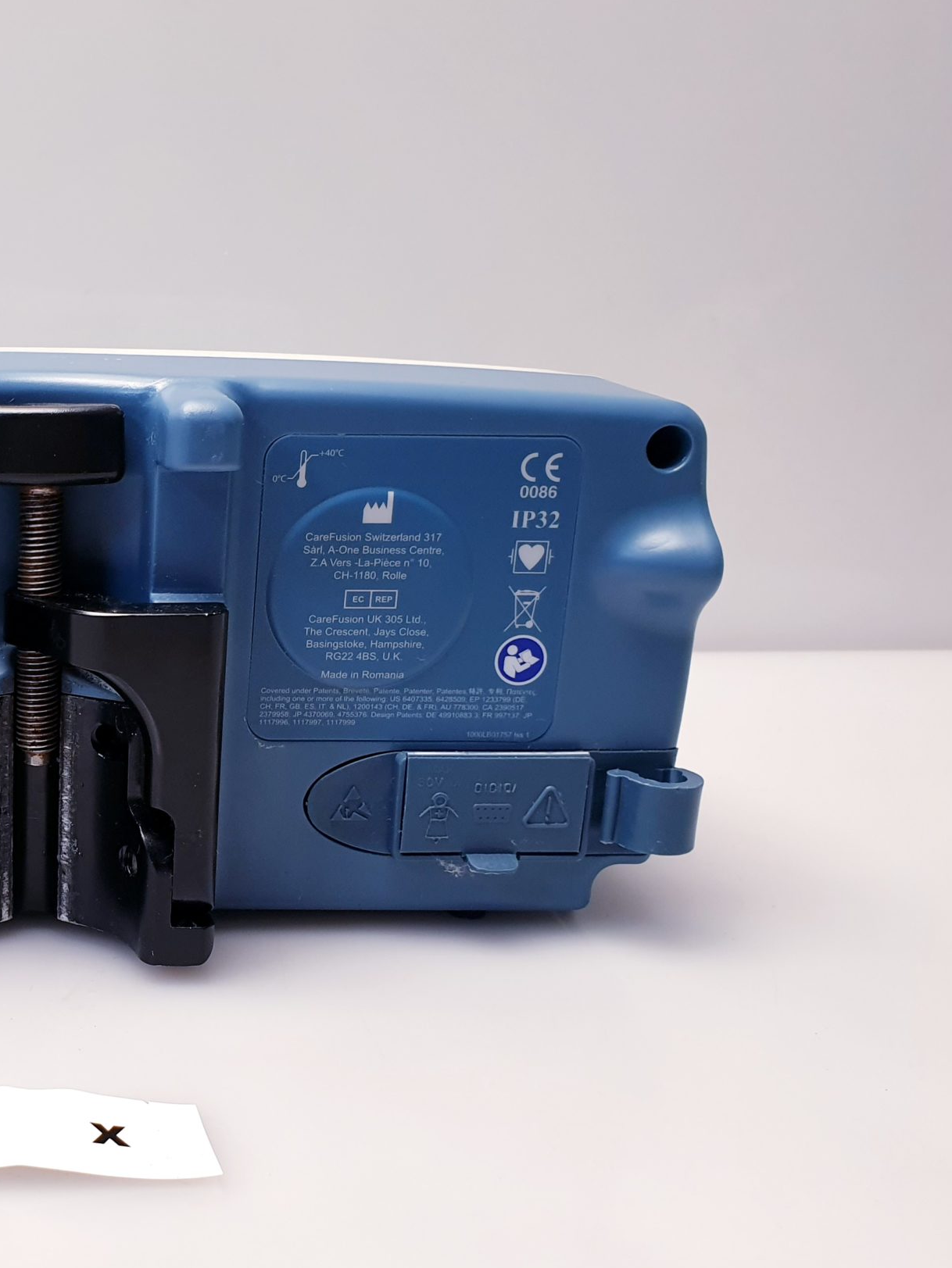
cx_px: -34
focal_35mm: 41
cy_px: 729
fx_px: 1503
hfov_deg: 32.0
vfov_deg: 45.6
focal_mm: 4.3
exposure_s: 1/50
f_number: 2.4
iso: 80
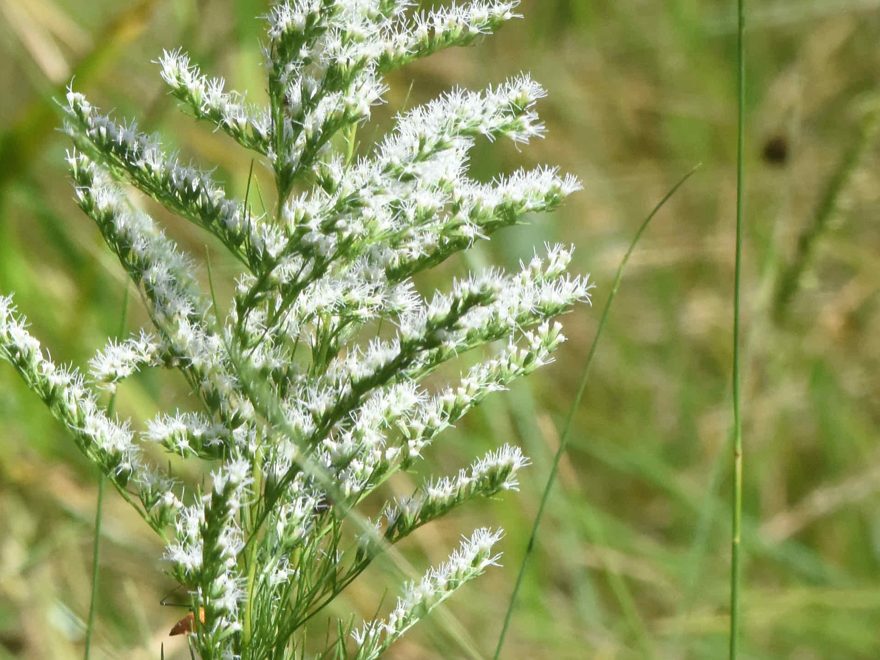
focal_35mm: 1141
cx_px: 449
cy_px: 275
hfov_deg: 1.7
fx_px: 29008
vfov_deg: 1.3
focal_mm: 320
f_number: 13
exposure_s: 1/1600
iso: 2000
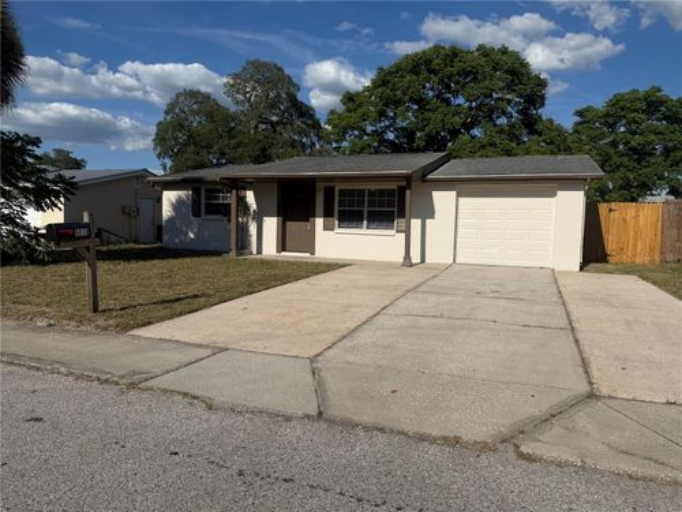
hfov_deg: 71.6
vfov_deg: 56.8
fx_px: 473
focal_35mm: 24
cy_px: 256
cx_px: 341
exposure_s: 1/10309
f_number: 1.78
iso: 80
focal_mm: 6.76
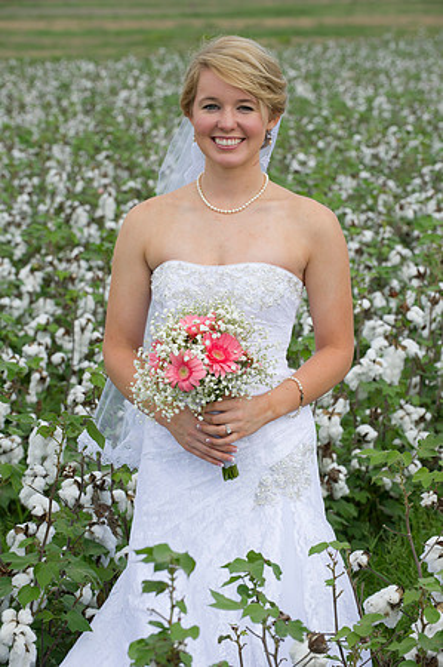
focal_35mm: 130
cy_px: 334
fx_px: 2405
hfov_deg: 10.5
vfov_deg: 15.8
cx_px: 222
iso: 250
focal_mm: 130
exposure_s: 1/250
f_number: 8
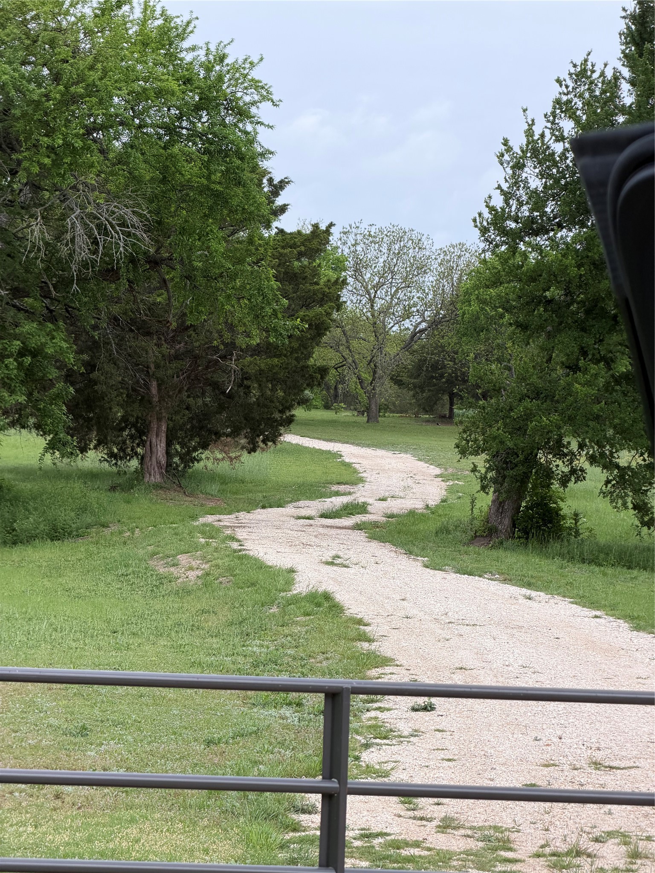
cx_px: 328
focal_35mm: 100
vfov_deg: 19.6
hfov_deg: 14.8
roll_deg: -3.3
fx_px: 2523
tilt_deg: -1.1
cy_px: 436
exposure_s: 1/475
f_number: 2.8
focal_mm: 16.89
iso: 50
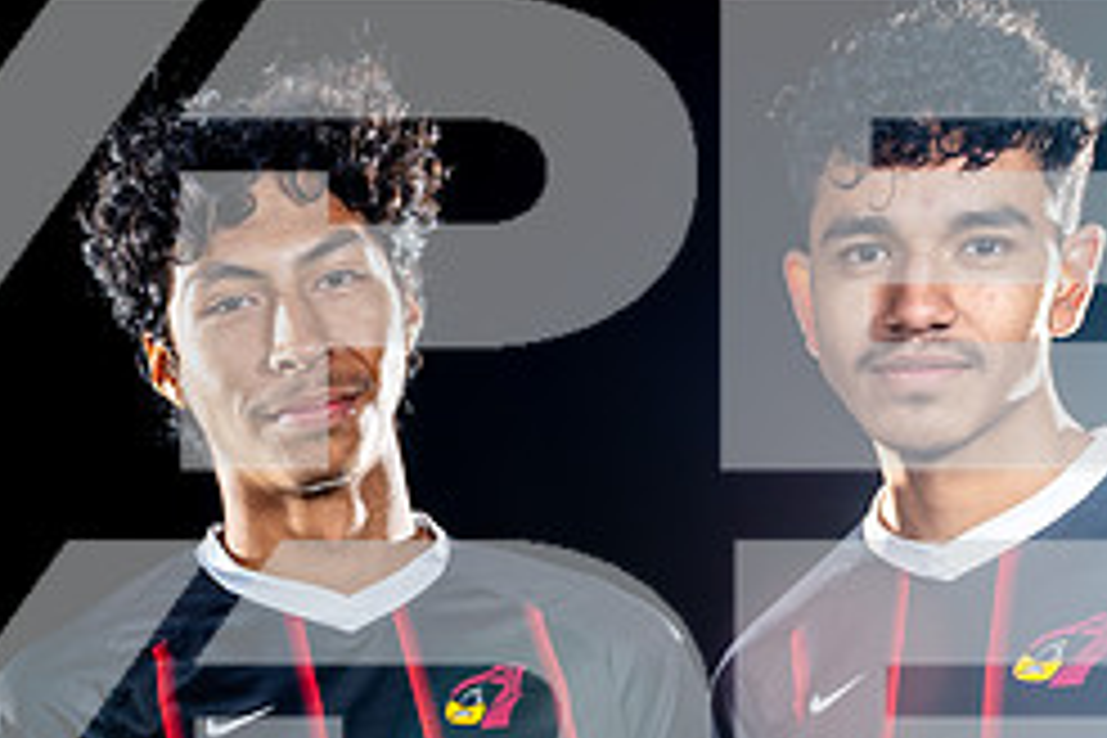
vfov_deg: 14.1
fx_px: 2890
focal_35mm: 94
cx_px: -76
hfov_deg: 20.8
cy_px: 904
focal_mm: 35
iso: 100
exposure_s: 1/125
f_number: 4.5
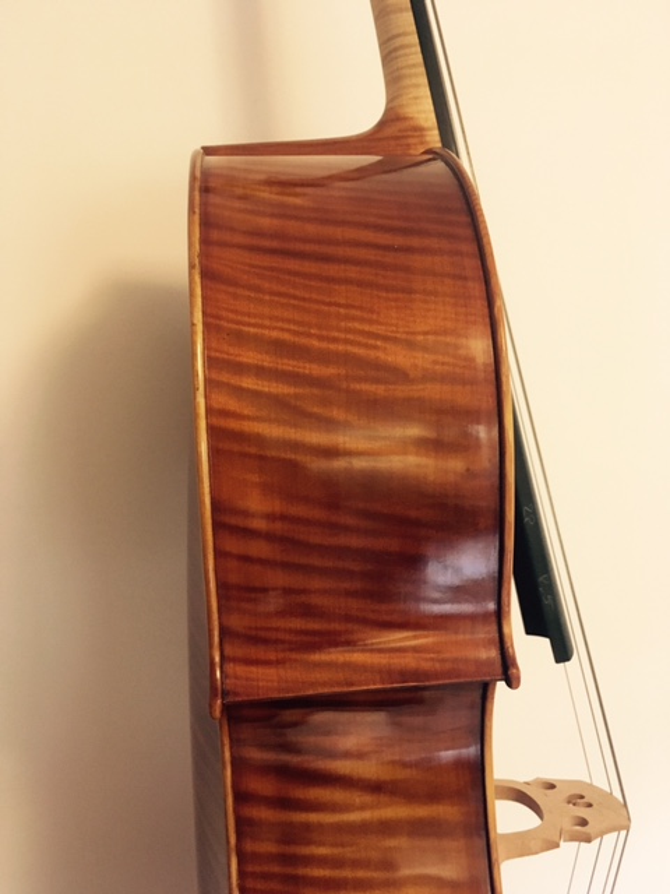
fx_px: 748
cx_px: 335
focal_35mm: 29
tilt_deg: -9.2
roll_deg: -3.5
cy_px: 447
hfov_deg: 48.2
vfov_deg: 61.7
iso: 250
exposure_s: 1/17
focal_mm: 4.15
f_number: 2.2
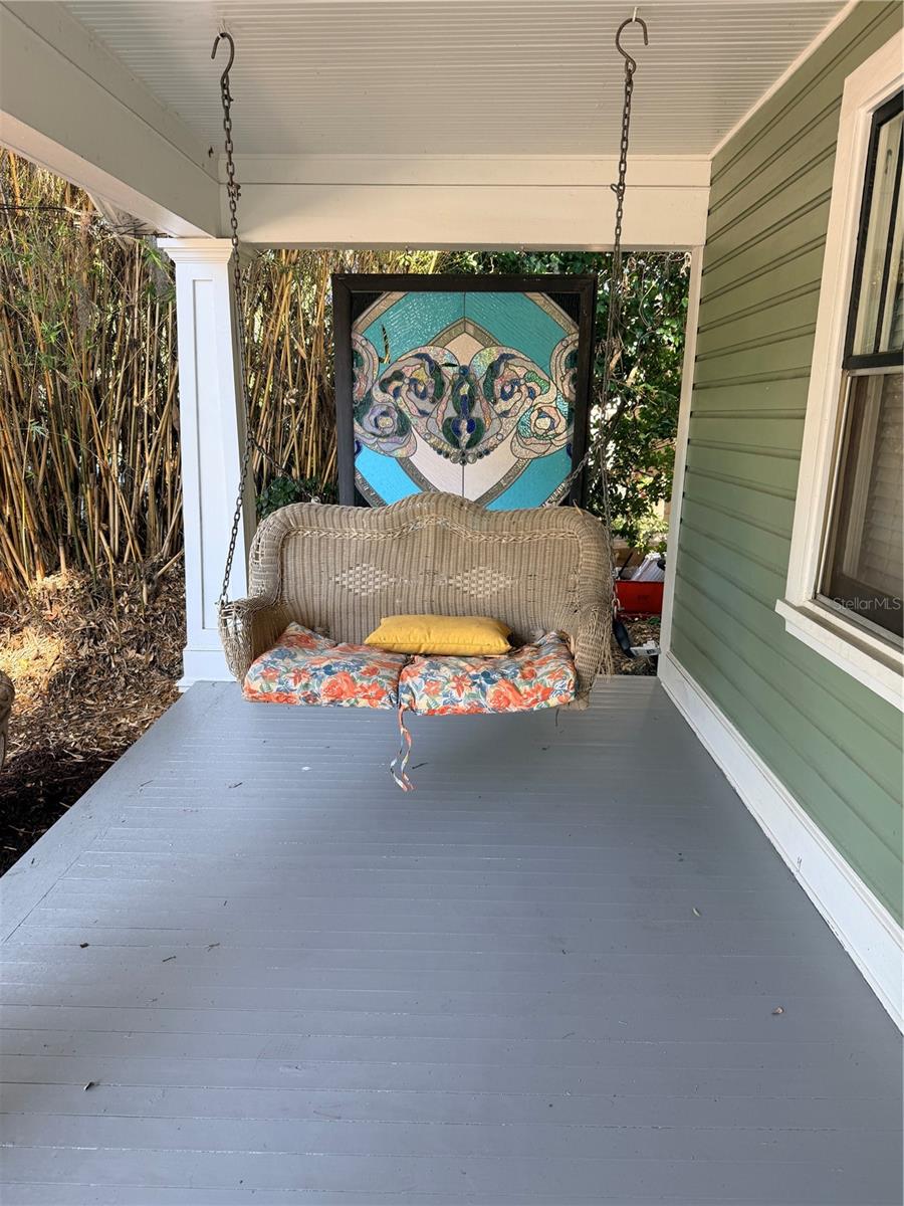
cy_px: 603
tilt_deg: -14.9
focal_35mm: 24
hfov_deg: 56.8
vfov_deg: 71.6
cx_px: 452
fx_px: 836
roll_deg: -0.8
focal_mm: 6.76
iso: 80
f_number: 1.78
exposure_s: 1/122
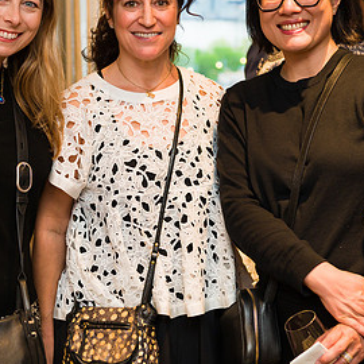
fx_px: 976
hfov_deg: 21.1
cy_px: 133
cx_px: 136
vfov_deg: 21.1
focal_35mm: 82
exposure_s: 1/125
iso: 640
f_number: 4
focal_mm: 45
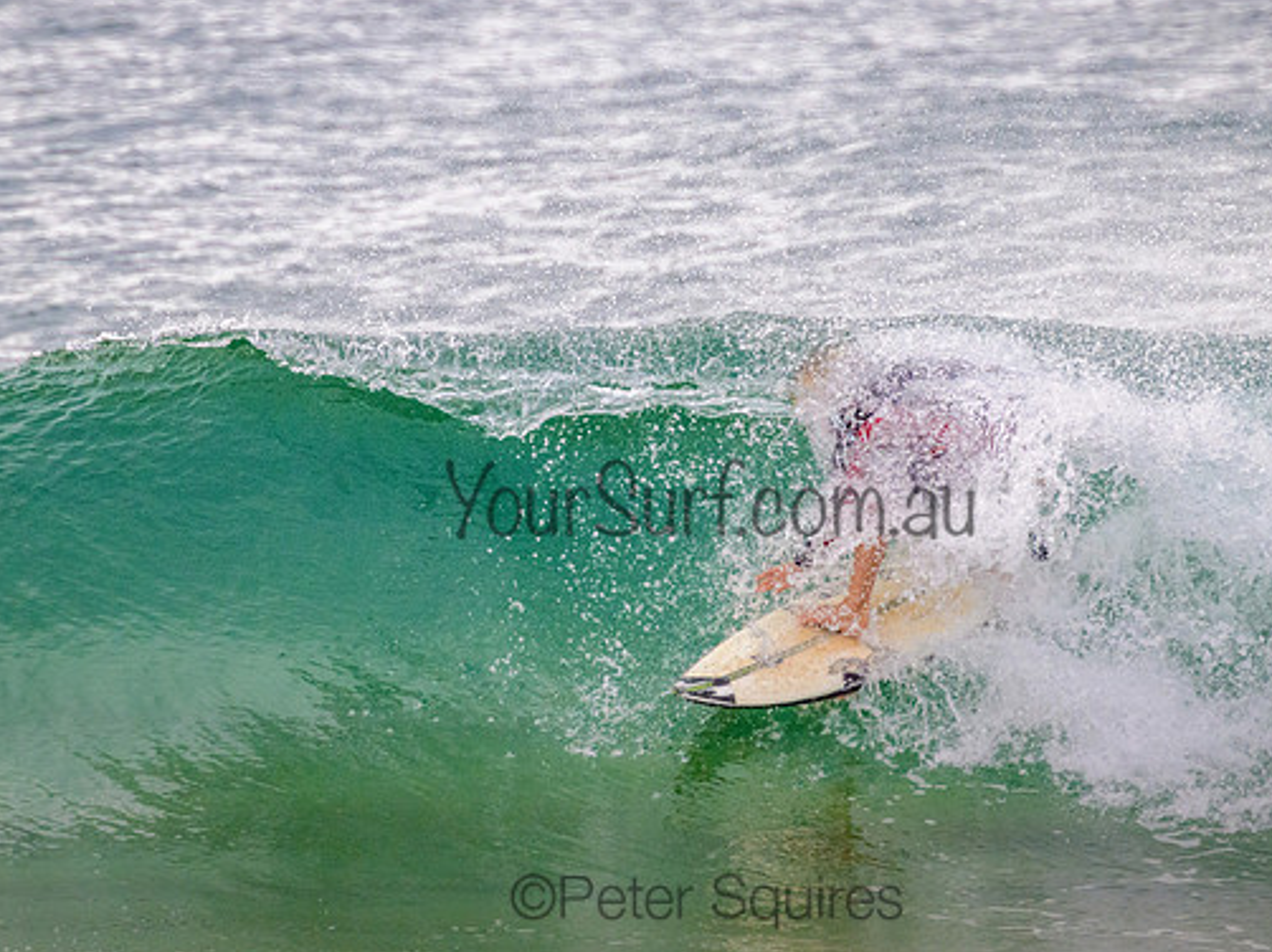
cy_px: 351
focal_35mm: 1119
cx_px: 584
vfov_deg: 1.3
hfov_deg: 1.8
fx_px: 41099
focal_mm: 800
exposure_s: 1/2000
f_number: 11
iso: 2500
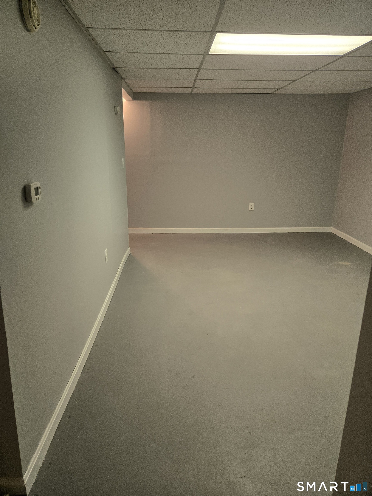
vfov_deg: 73.9
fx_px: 330
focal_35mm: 23
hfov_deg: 58.9
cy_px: 248
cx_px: 186
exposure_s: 1/120
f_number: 1.8
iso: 320
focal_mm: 5.4
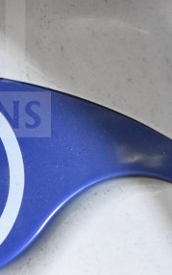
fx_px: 659
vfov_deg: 23.3
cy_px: 61
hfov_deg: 14.2
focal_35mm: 88
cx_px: -58
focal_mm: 18
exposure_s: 1/30
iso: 3200
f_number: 3.5
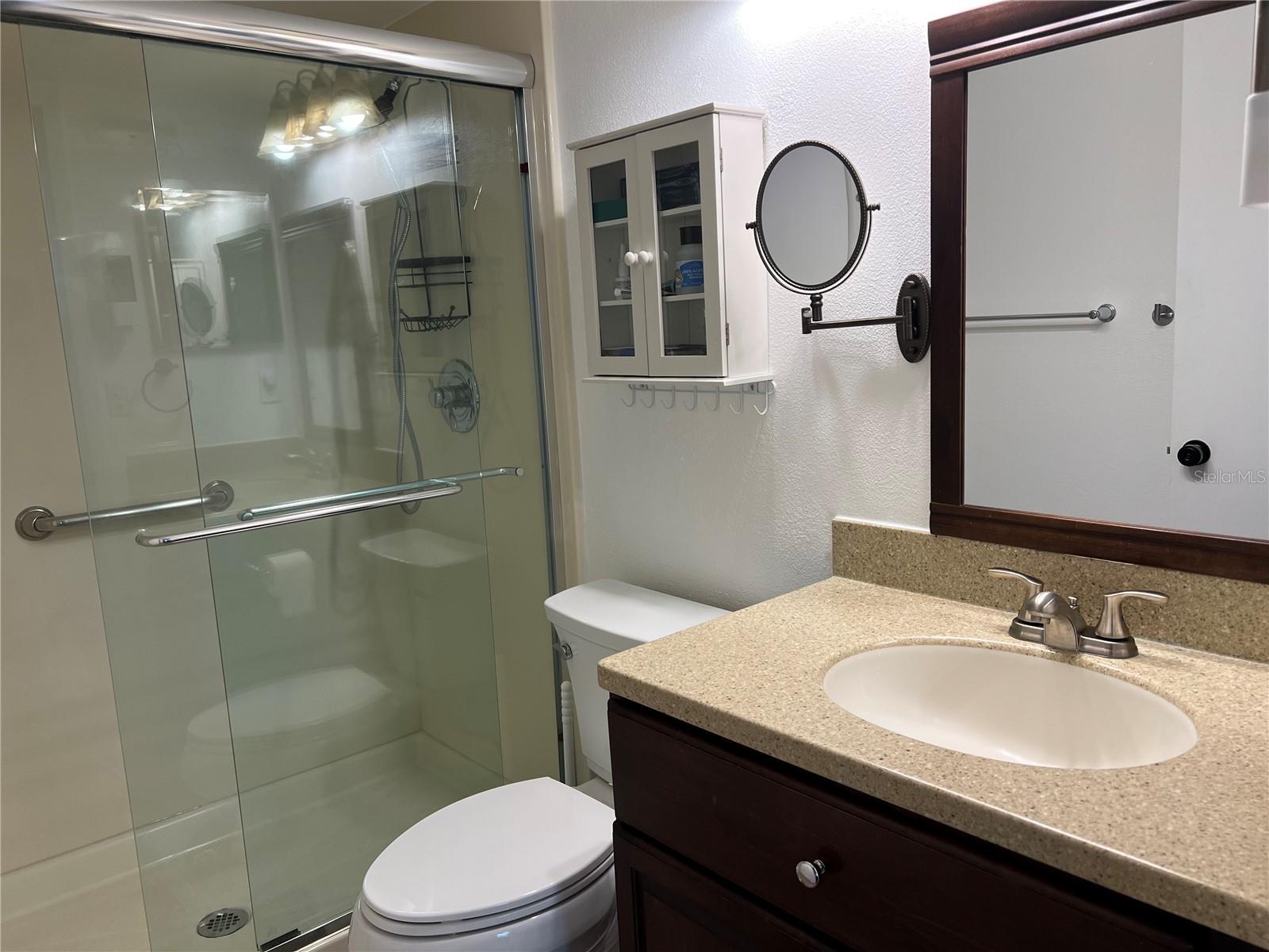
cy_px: 476
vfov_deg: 53.1
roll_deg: +2.7
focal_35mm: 26
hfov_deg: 67.3
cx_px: 634
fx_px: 953
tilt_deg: -10.1
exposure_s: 1/120
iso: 64
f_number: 1.5
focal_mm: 5.7
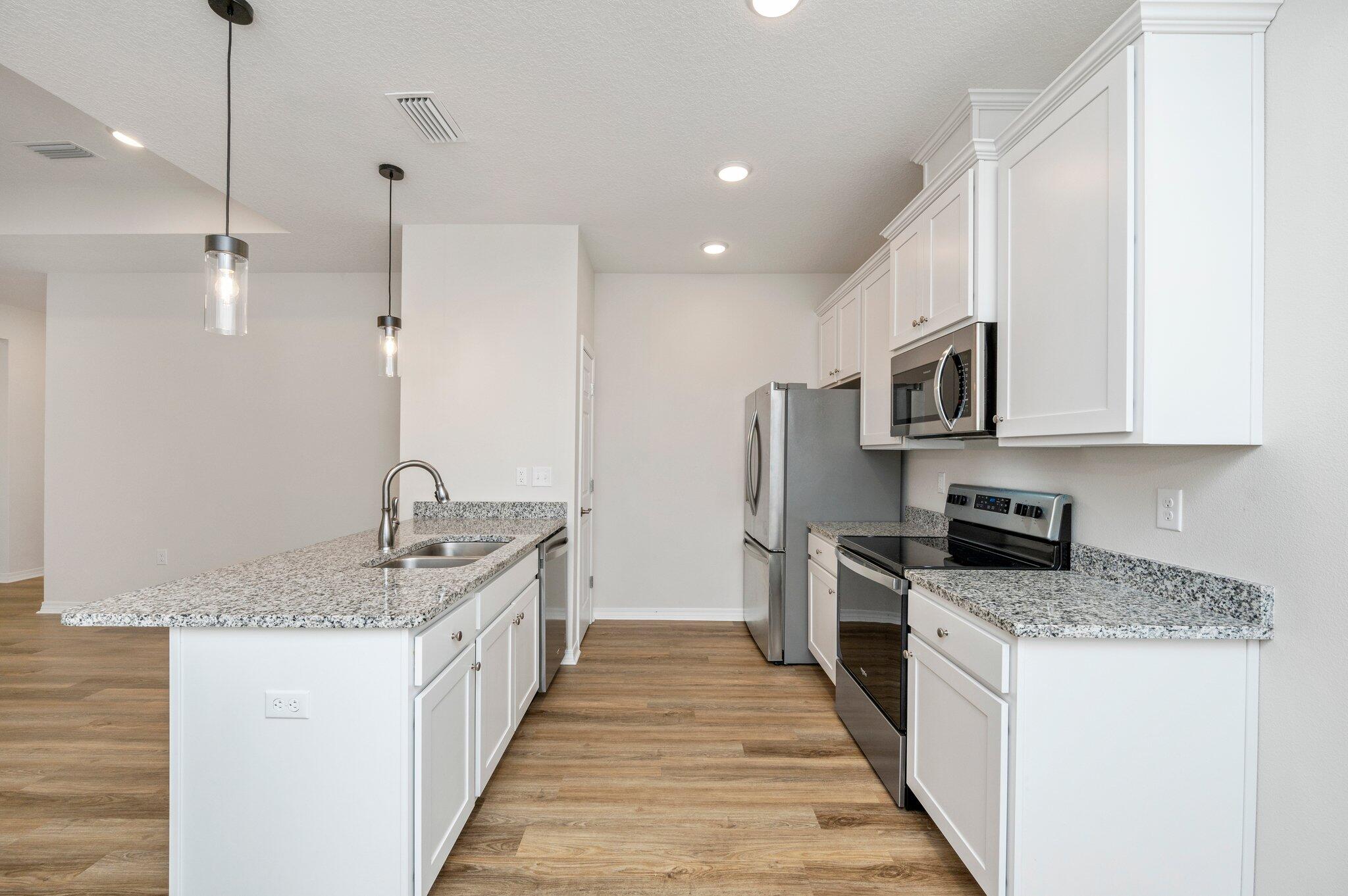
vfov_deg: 81.1
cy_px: 448
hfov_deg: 104.3
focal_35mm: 14
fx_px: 524
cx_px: 674
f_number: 8
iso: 500
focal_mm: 14
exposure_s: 1/60
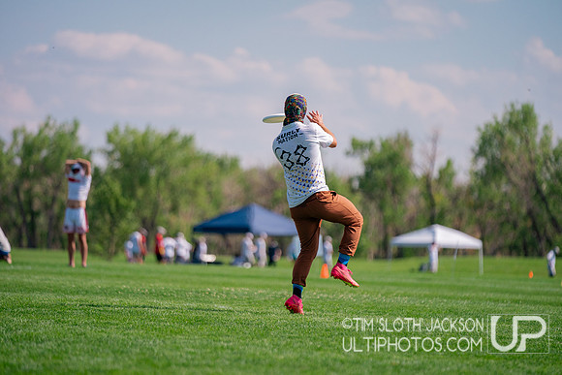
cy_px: 188
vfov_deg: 6.9
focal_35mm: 200
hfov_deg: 10.3
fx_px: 3123
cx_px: 281
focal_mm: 200
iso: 640
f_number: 2.8
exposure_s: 1/12800
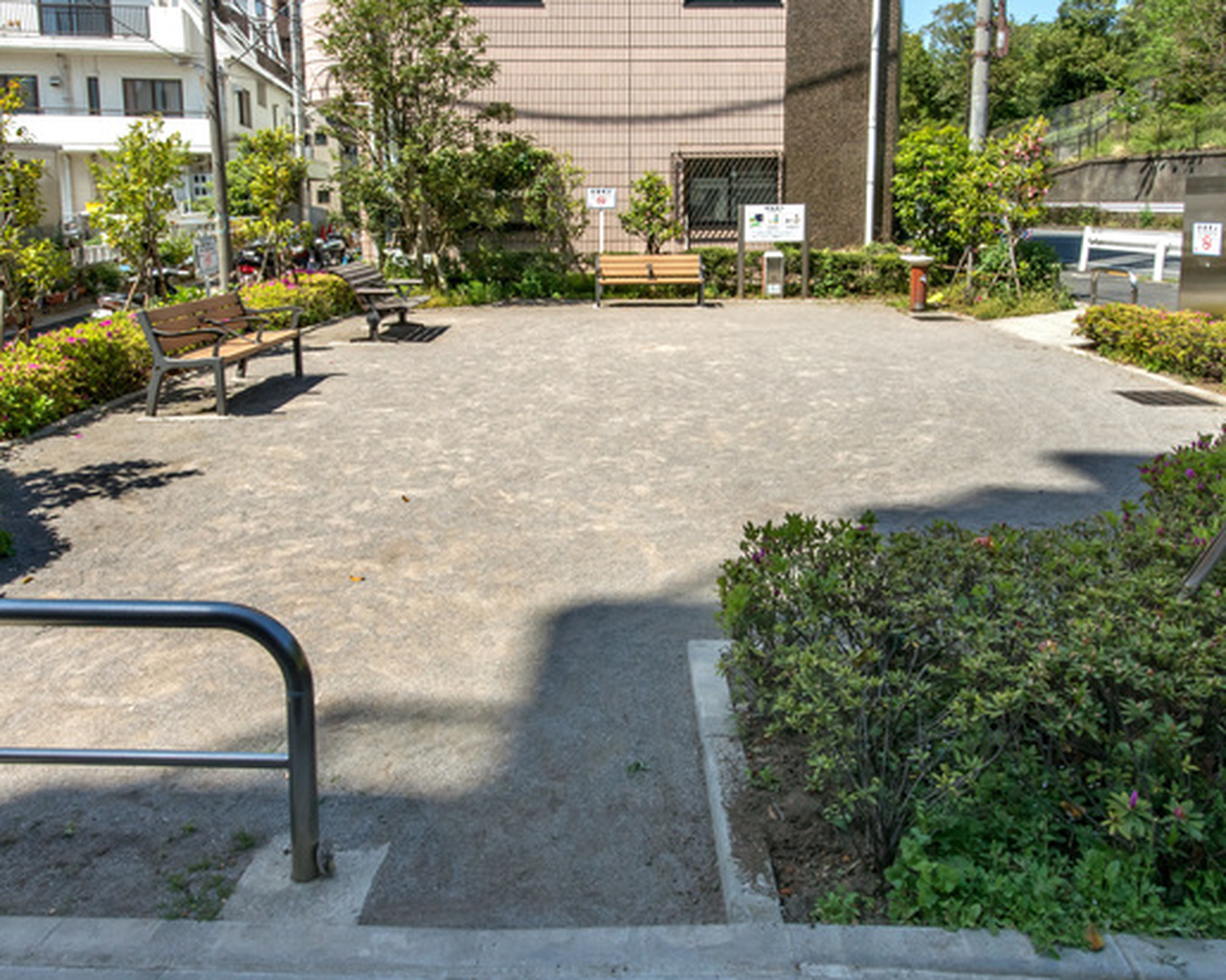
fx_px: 762
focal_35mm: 21
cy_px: 476
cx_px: 576
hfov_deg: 77.6
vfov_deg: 65.5
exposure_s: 1/320
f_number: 9
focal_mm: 6.7
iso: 400
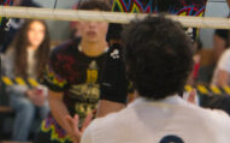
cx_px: -105
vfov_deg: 1.9
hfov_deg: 3.1
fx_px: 4284
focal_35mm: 684
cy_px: -143
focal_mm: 125
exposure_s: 1/1600
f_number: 3.2
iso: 3200
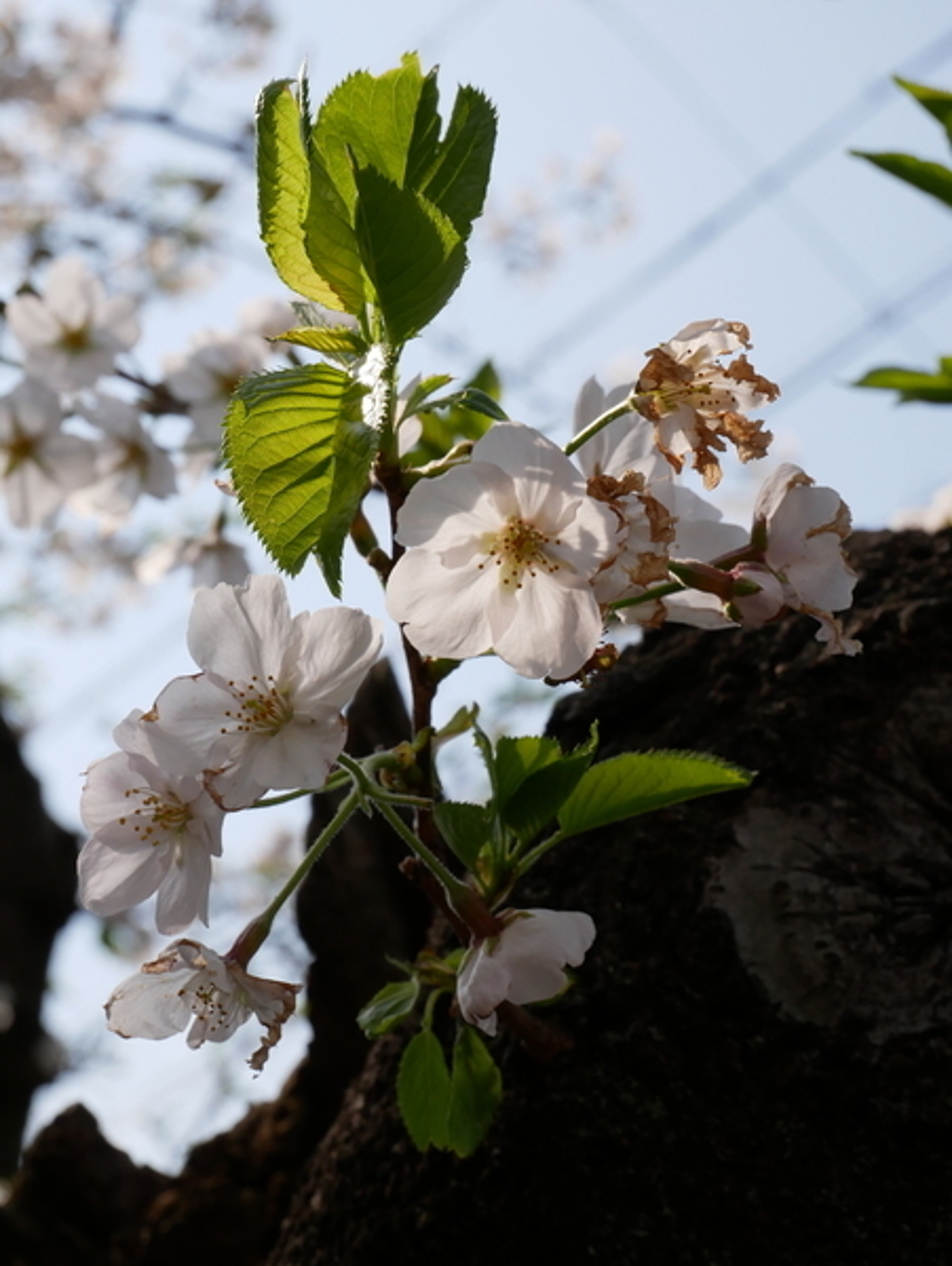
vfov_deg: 22.7
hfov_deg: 17.2
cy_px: 633
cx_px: 476
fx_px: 3149
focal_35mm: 86
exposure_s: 1/1300
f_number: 11
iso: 800
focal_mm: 43
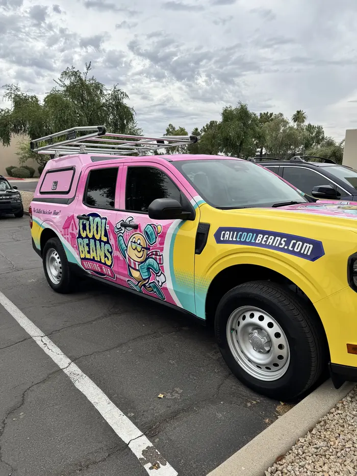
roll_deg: -0.3
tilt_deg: -11.7
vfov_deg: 71.6
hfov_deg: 56.8
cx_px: 178
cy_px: 238
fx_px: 330
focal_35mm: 24
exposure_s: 1/4950
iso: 80
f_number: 1.78
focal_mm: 6.76
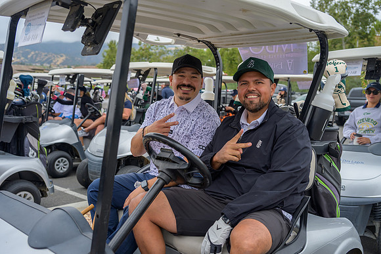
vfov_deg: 34.2
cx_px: 190
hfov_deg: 49.5
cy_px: 127
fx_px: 413
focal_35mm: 39
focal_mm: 39
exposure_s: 1/200
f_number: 4
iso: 100
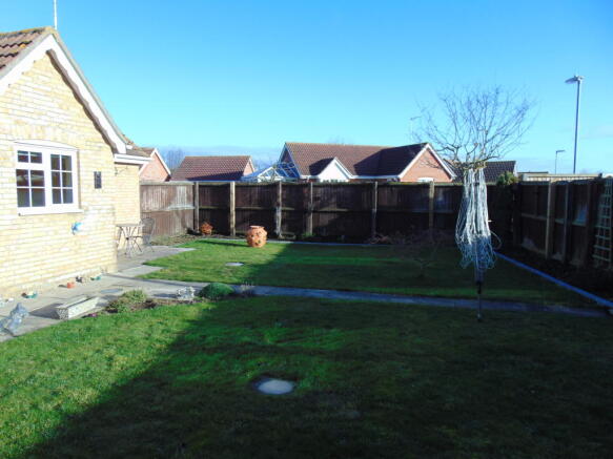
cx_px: 306
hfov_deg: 69.4
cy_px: 230
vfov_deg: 54.9
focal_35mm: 25
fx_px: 443
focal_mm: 4.5
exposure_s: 1/500
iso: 80
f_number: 3
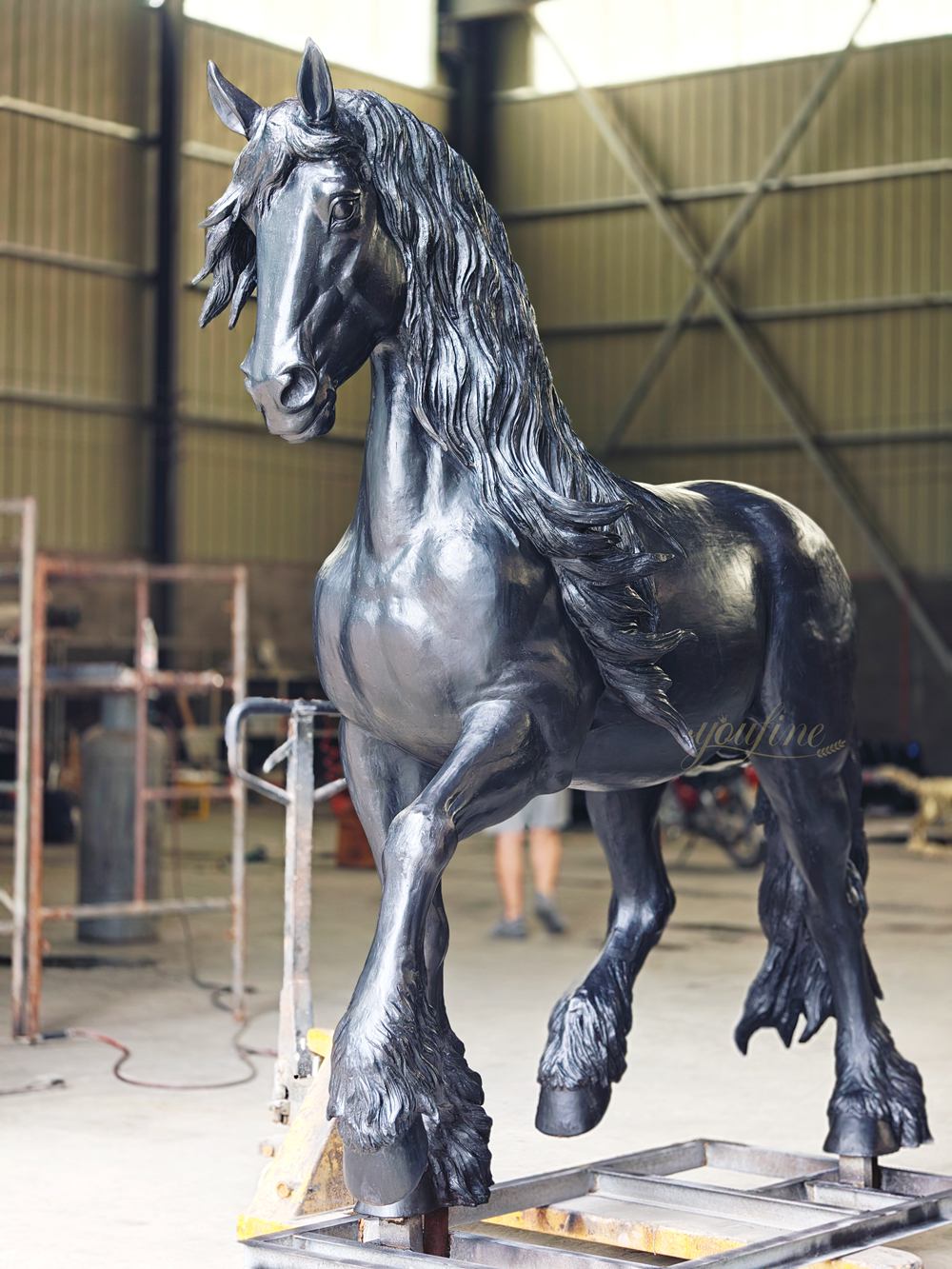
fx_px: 2566
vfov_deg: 27.8
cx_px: 476
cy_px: 634
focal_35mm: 70
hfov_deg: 21.0
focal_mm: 16.53
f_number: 1.8
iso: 400
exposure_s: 1/100
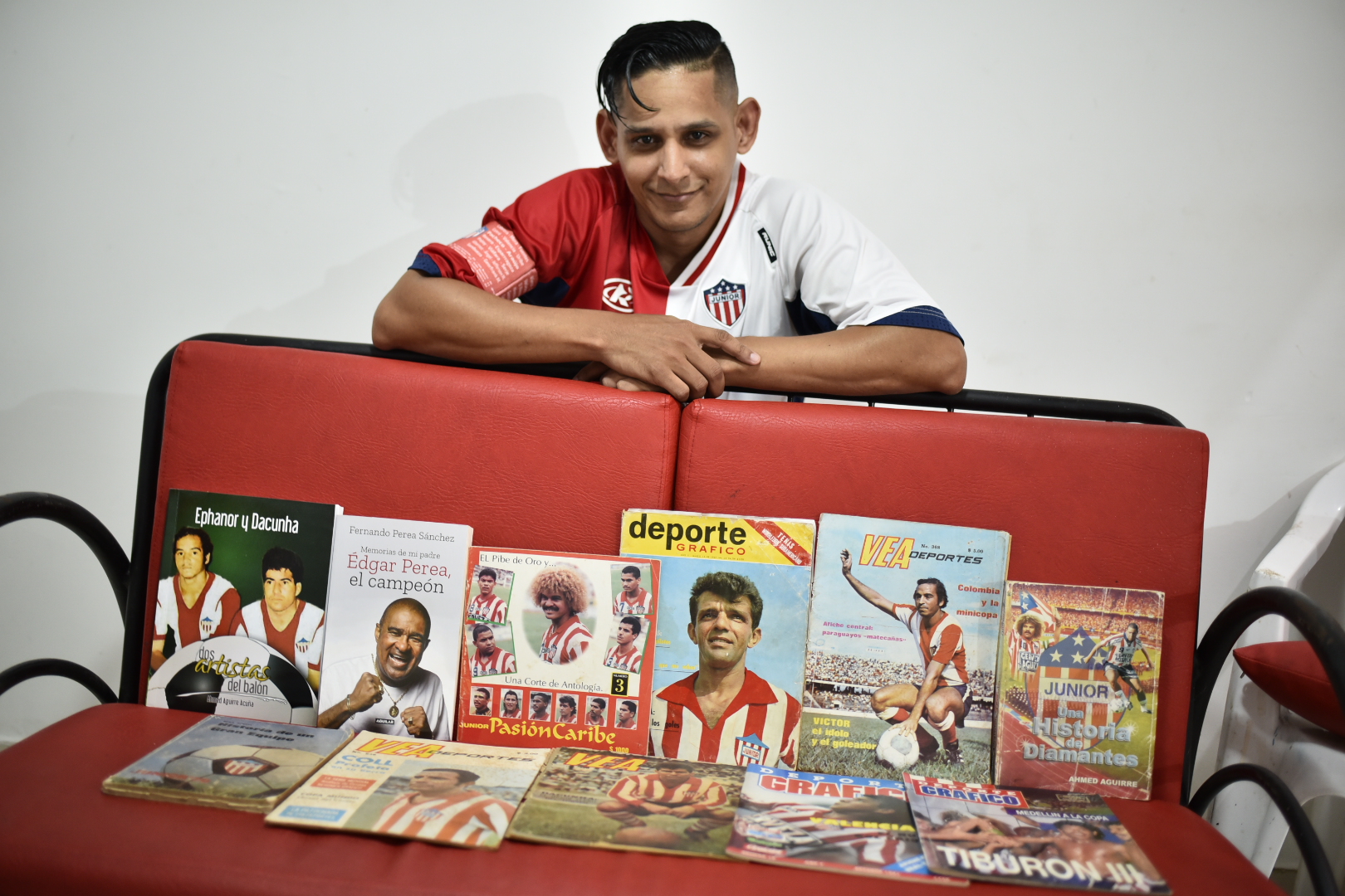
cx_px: 672
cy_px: 448
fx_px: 1308
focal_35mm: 35
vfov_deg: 37.9
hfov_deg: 54.4
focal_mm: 35
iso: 1000
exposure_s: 1/25
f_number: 1.8
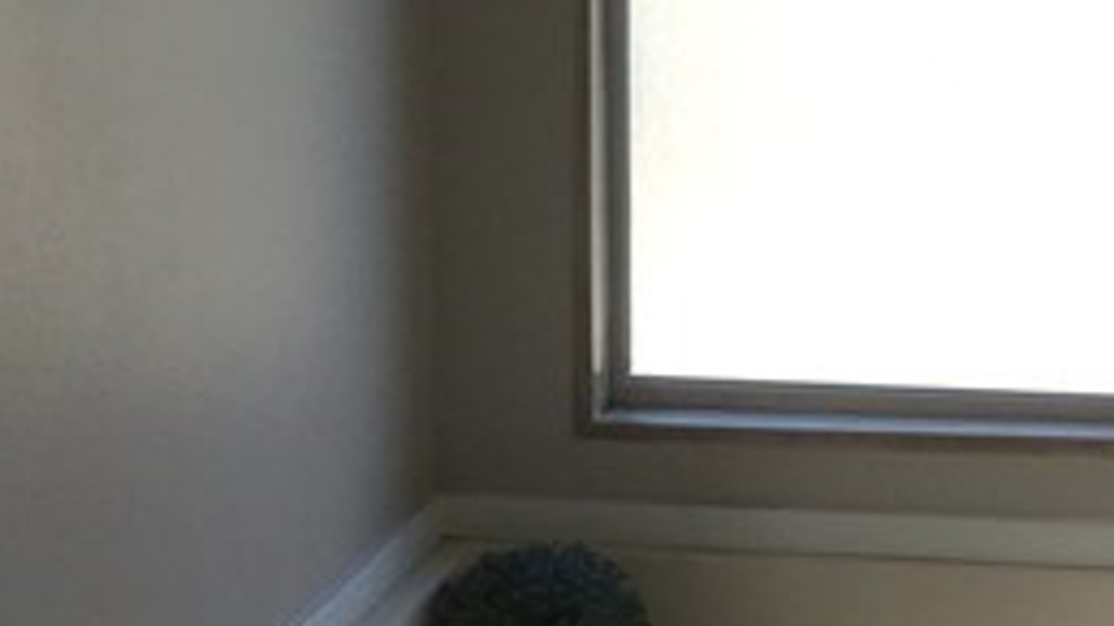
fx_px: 3957
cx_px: 479
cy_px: 367
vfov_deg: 9.0
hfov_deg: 16.0
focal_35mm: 134
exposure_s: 1/124
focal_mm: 3.3
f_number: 2.4
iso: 25
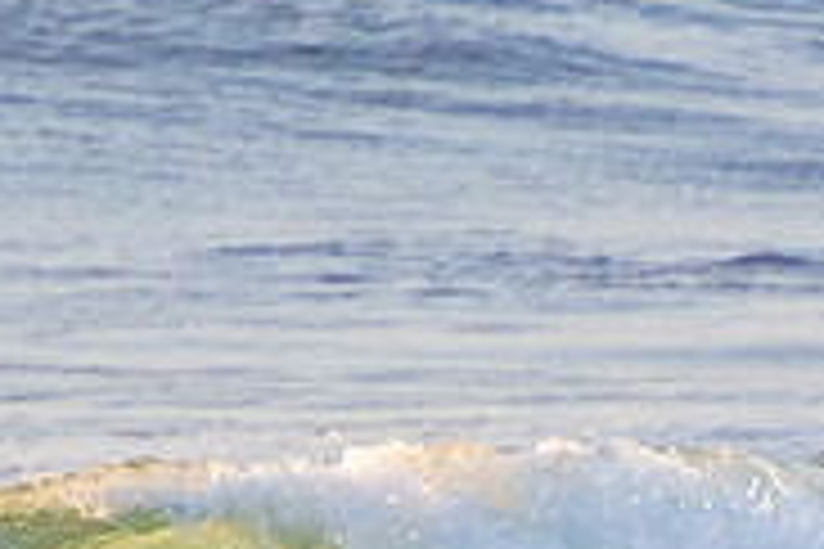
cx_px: 288
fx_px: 44973
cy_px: 731
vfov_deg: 0.7
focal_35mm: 1965
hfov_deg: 1.0
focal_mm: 400
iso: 800
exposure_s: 1/1250
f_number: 5.6
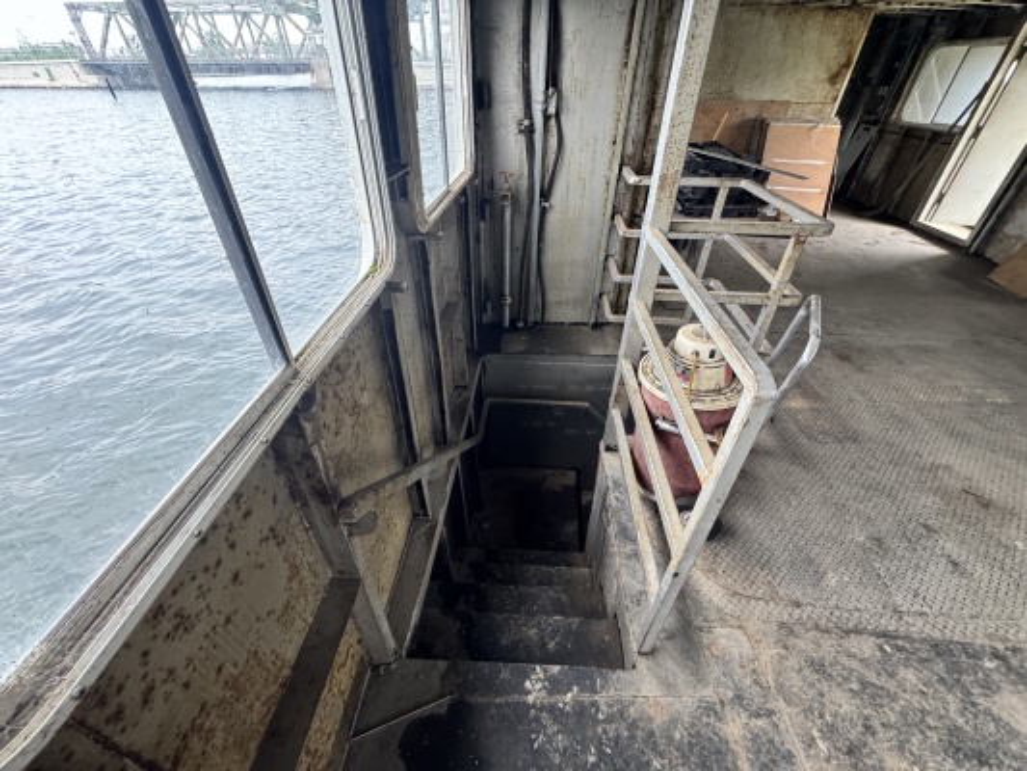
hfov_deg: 102.1
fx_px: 415
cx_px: 514
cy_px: 386
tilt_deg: -38.7
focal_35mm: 14
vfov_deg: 85.7
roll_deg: -0.6
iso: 320
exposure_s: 1/78
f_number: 2.2
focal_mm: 2.22
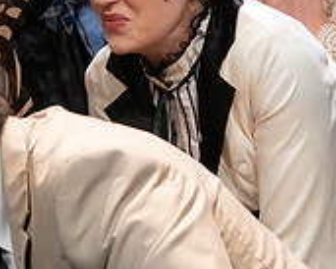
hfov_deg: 4.6
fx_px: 4179
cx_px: 211
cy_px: -21
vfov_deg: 3.7
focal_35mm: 420
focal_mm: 105
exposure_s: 1/160
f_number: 6.3
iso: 2500
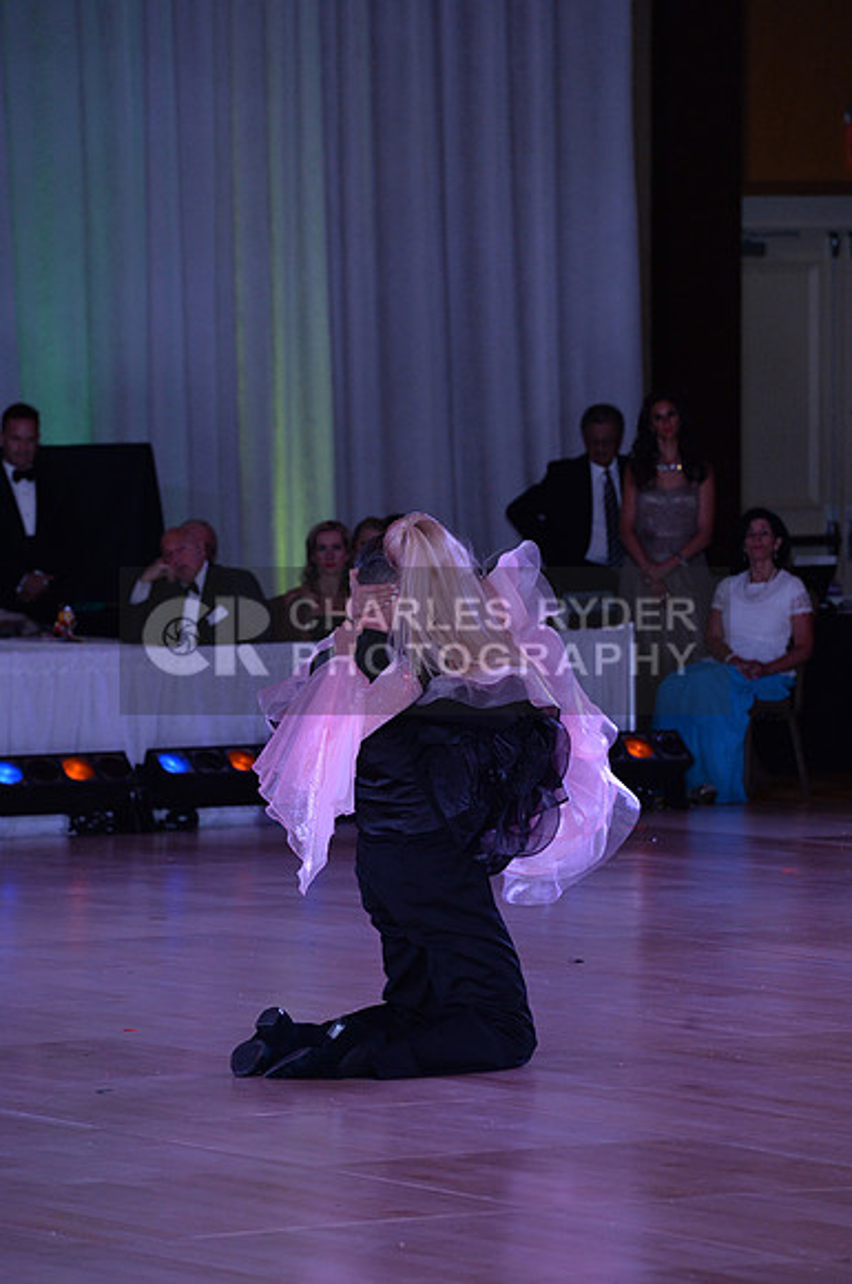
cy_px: 642
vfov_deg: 10.3
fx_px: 7121
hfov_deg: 6.8
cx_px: 426
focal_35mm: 200
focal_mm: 200
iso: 2000
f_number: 5.6
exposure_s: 1/250
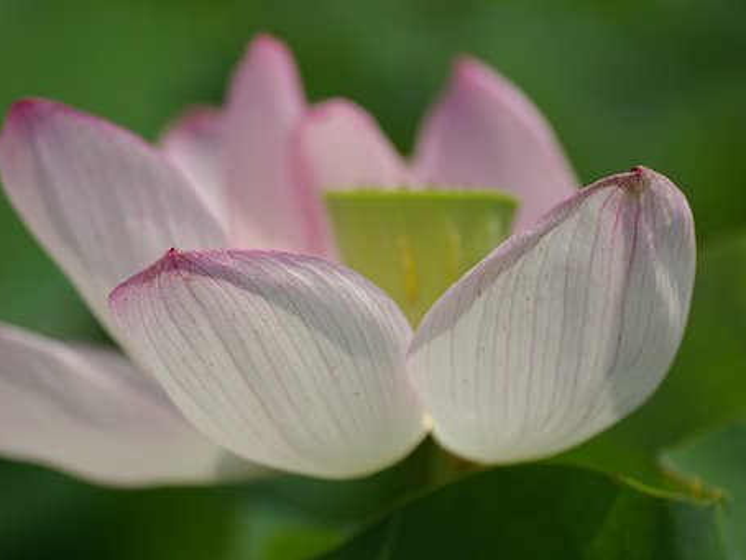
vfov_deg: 5.1
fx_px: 6318
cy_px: 280
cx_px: 327
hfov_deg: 6.8
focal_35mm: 293
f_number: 3.5
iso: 200
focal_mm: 180
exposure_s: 1/4000
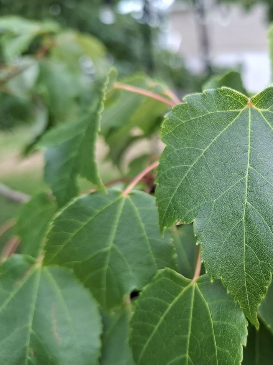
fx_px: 326
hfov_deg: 42.1
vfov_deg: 58.4
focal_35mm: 31
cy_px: 183
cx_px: 241
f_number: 1.8
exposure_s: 1/206
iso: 50
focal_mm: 5.54
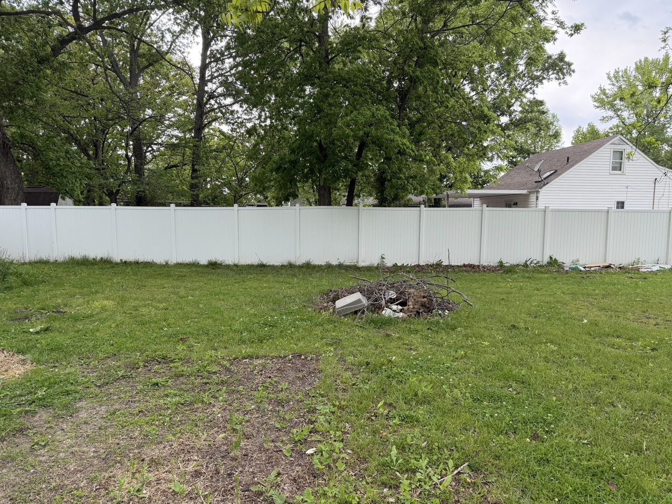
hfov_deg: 71.6
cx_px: 336
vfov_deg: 56.8
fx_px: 466
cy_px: 252
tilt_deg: -4.6
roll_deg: -0.3
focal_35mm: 24
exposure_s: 1/967
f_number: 1.78
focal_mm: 6.76
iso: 100
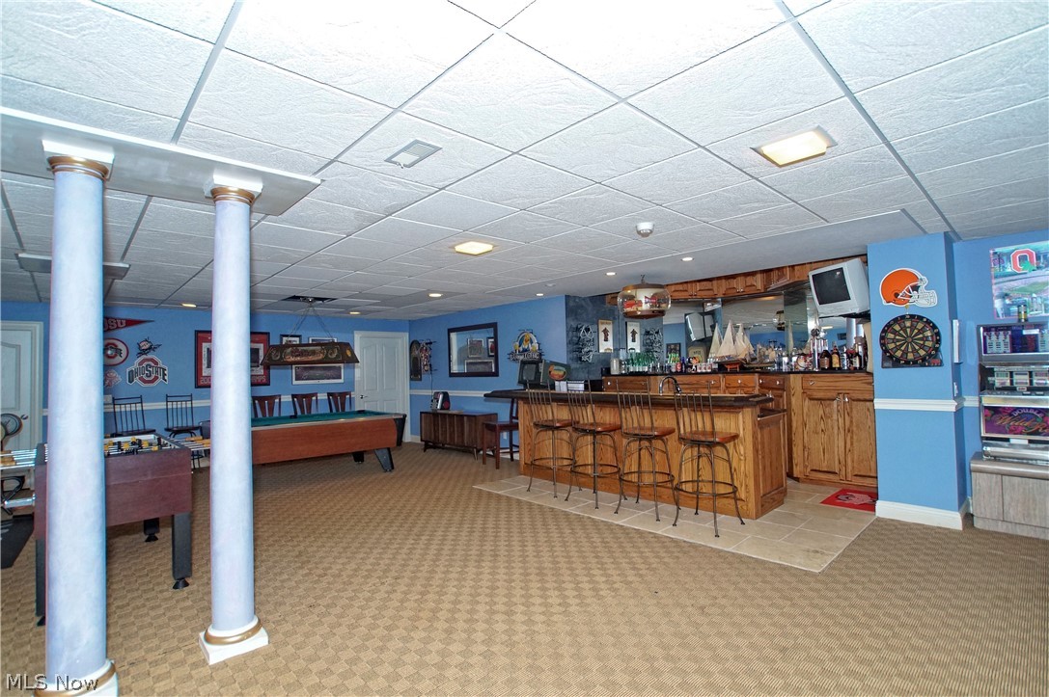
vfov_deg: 72.0
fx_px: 480
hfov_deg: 95.0
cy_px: 348
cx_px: 524
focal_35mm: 16
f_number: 4.5
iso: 800
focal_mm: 11
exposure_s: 1/160
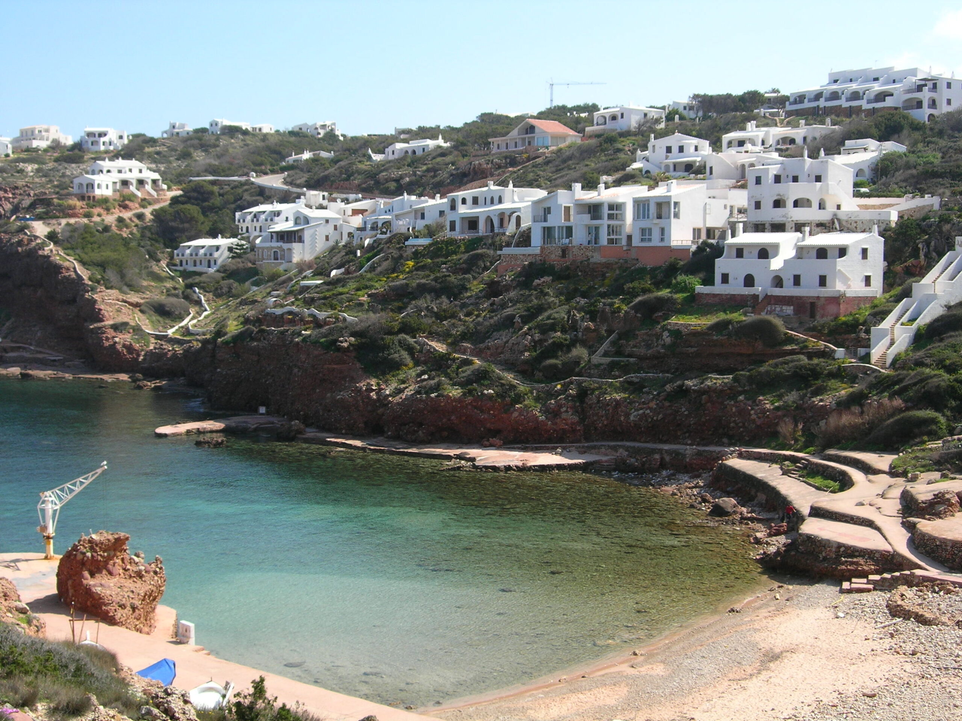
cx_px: 481
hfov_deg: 37.5
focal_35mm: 51
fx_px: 1417
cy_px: 360
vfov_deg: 28.6
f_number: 5.4
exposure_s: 1/326
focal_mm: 10.6
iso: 64
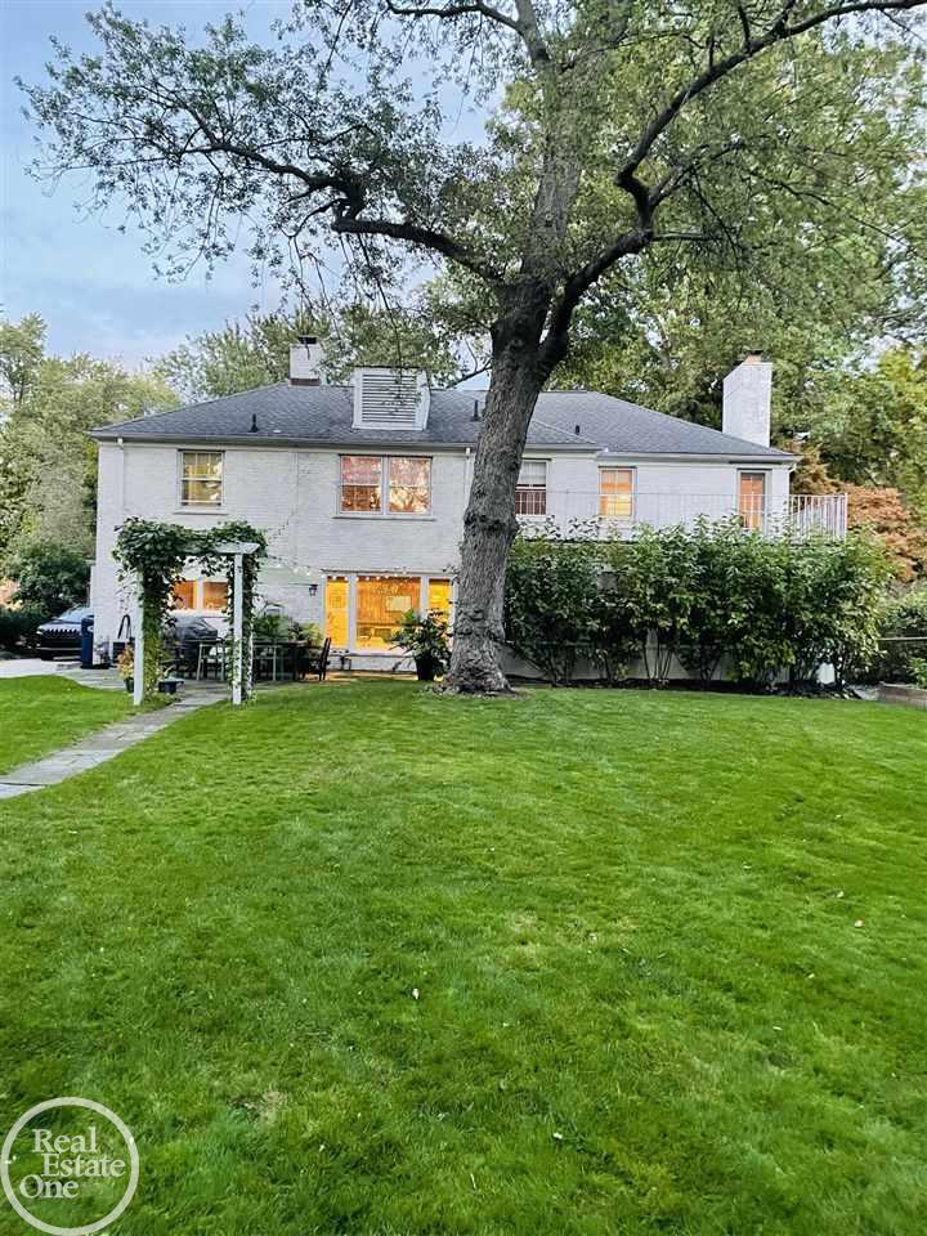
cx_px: 464
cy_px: 618
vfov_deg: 67.3
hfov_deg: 53.1
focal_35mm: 26
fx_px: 928
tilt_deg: +1.6
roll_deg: -1.2
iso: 800
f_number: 1.6
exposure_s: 1/30
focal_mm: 4.2
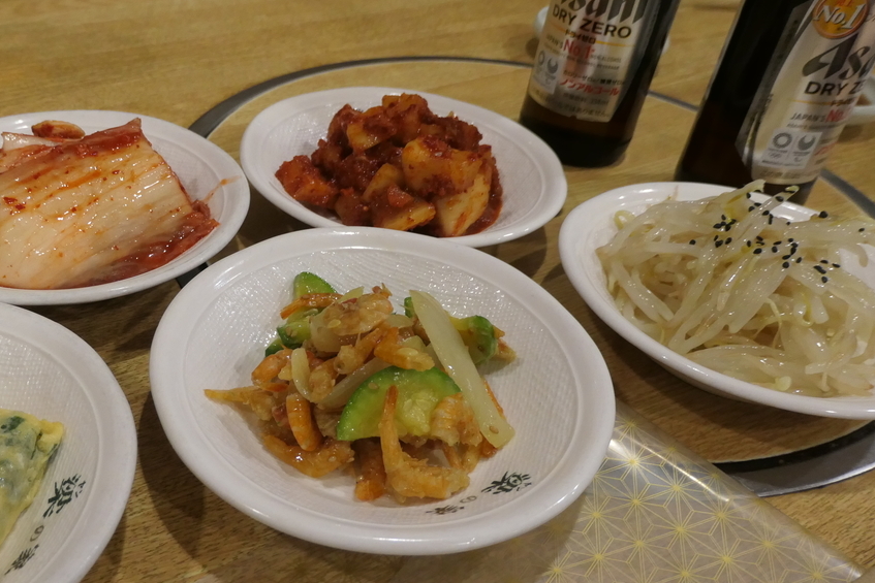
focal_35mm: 34
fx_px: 826
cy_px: 326
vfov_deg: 38.8
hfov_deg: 54.4
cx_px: 277
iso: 800
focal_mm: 8.8
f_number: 3.3
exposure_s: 1/60
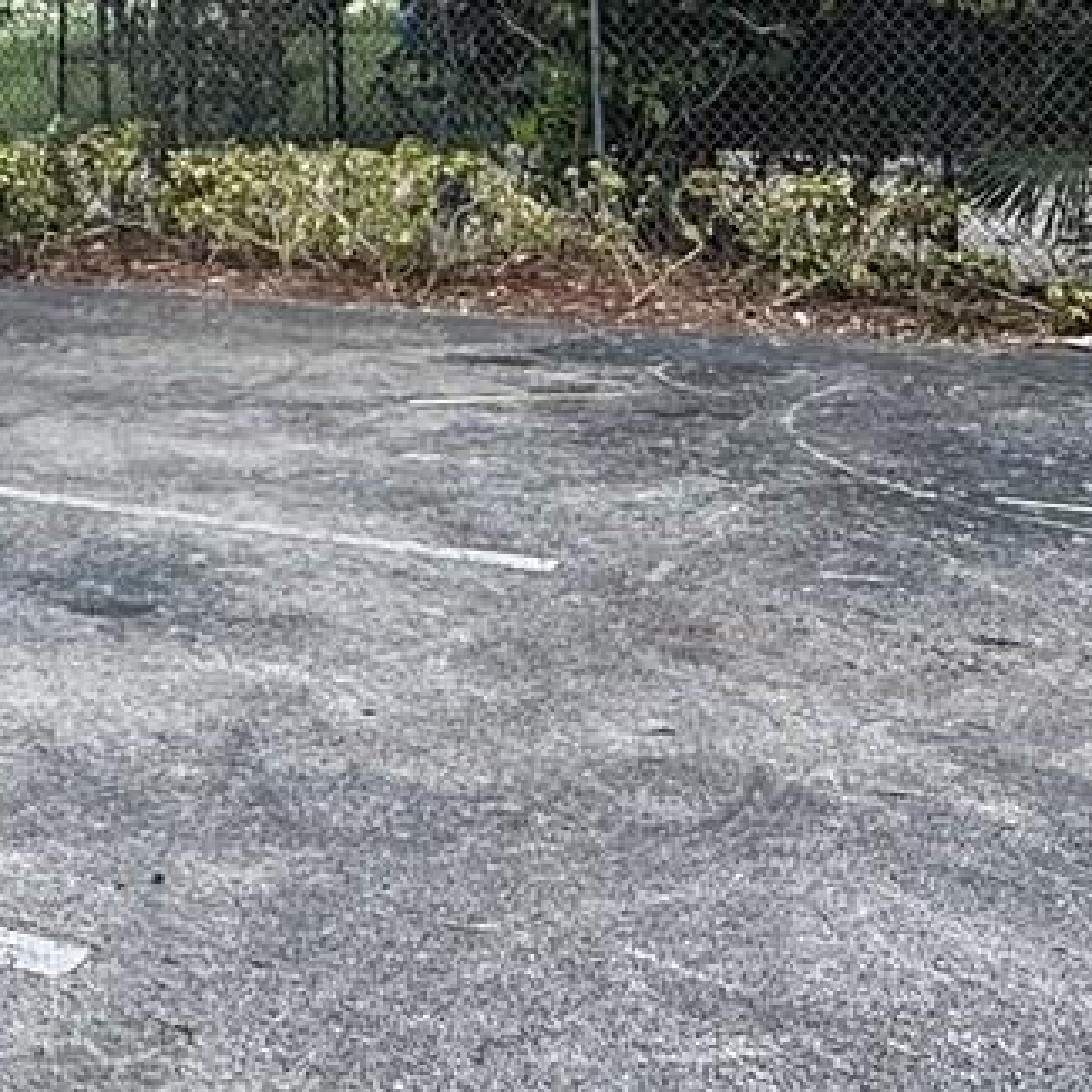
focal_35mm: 61
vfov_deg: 25.1
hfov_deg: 25.4
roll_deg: +0.8
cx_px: -202
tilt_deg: +6.2
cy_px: -245
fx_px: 2177
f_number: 2.2
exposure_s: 1/1259
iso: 64
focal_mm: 2.22
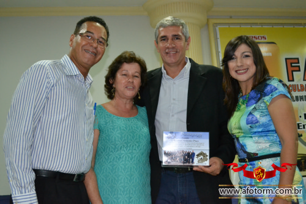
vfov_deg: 34.2
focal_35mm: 39
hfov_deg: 49.6
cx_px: 153
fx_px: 331
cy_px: 102
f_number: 4.2
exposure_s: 1/60
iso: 2800
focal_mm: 26
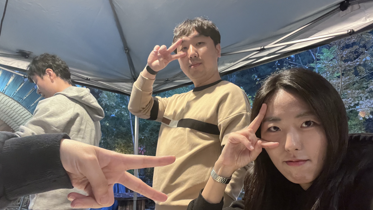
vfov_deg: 44.1
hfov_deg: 71.9
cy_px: 129
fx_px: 257
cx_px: 191
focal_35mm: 26
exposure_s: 1/20
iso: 640
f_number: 2.2
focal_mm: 2.71
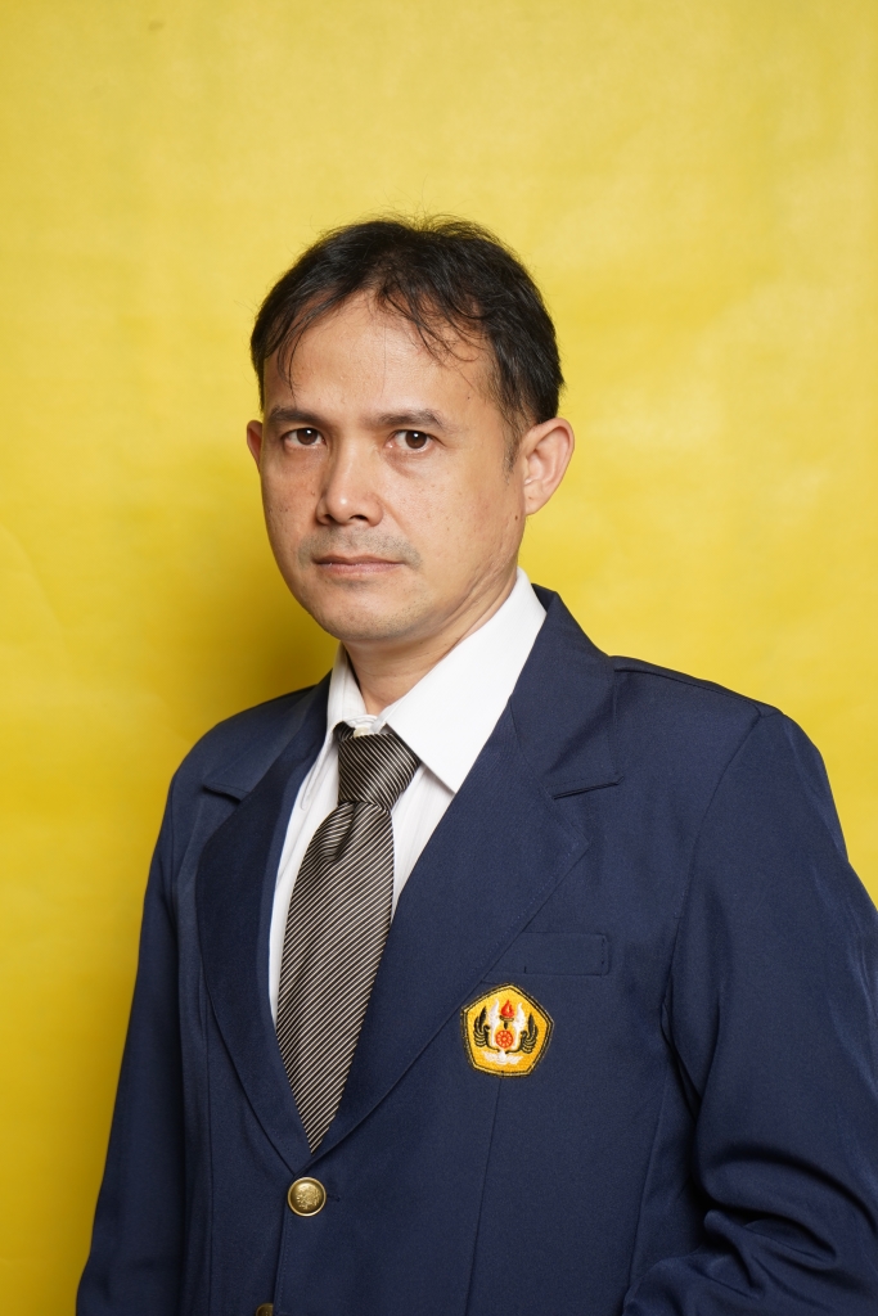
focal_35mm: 70
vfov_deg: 28.8
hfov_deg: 19.5
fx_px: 2560
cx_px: 439
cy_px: 658
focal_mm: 70
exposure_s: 1/250
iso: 250
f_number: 6.3
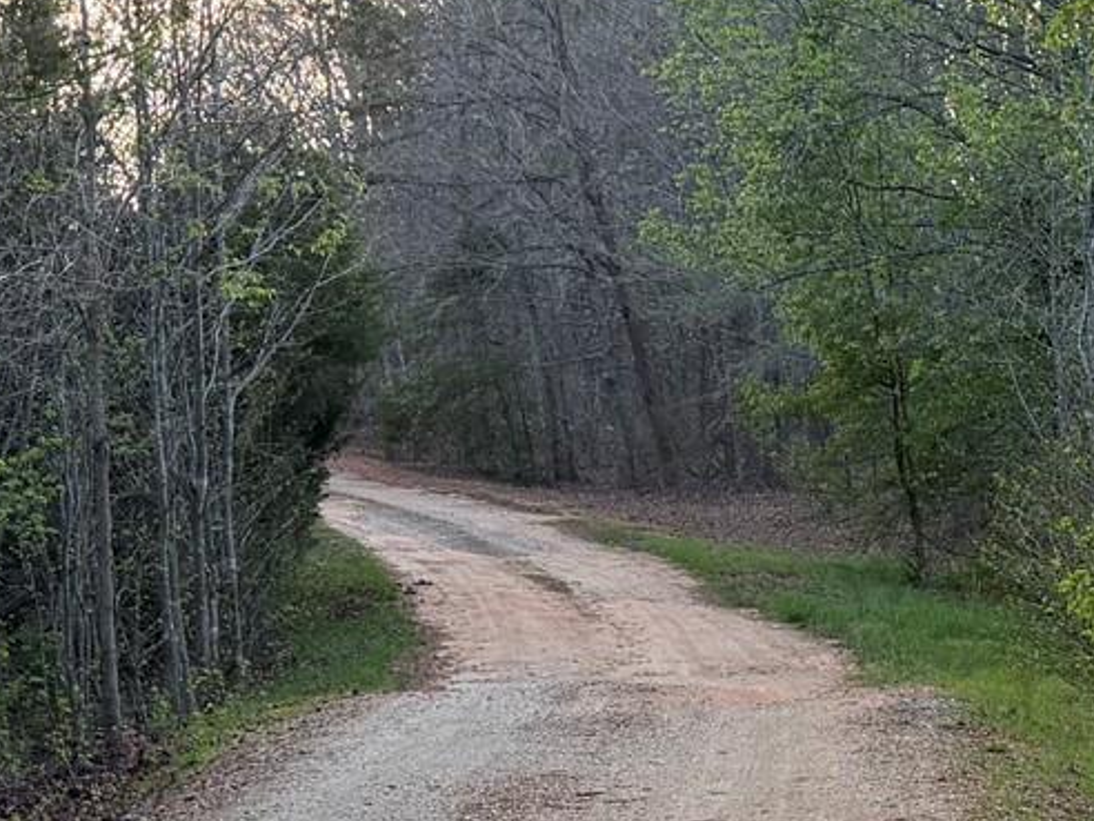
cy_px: 894
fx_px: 3160
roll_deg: +1.2
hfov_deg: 18.6
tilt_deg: -8.3
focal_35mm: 100
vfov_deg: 14.5
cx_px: 1325
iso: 100
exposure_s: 1/547
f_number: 1.78
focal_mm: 6.76
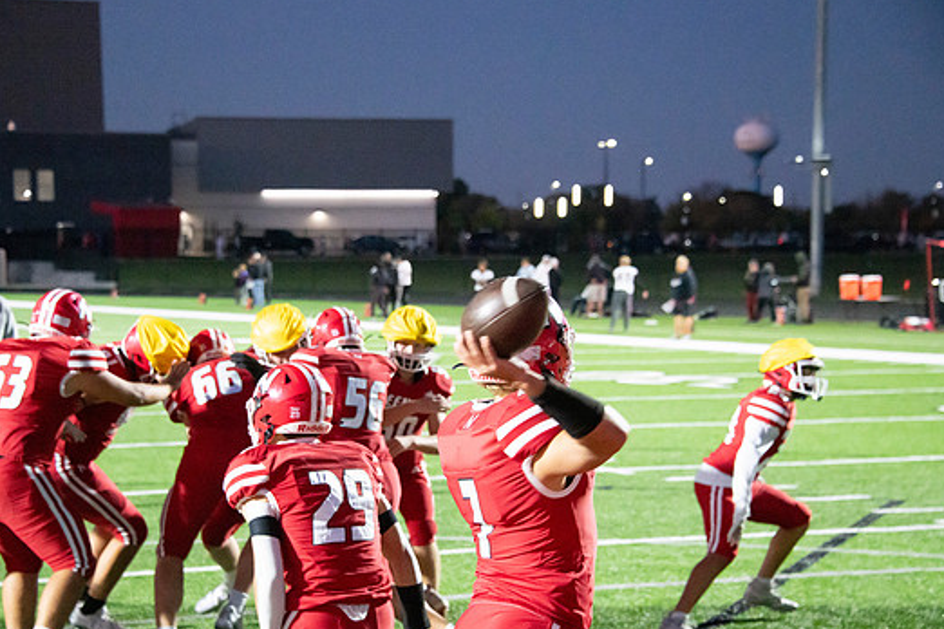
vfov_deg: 13.7
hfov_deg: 20.4
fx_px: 2622
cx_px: 452
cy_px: 339
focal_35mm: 100
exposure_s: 1/500
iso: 25600
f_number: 5.6
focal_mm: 90
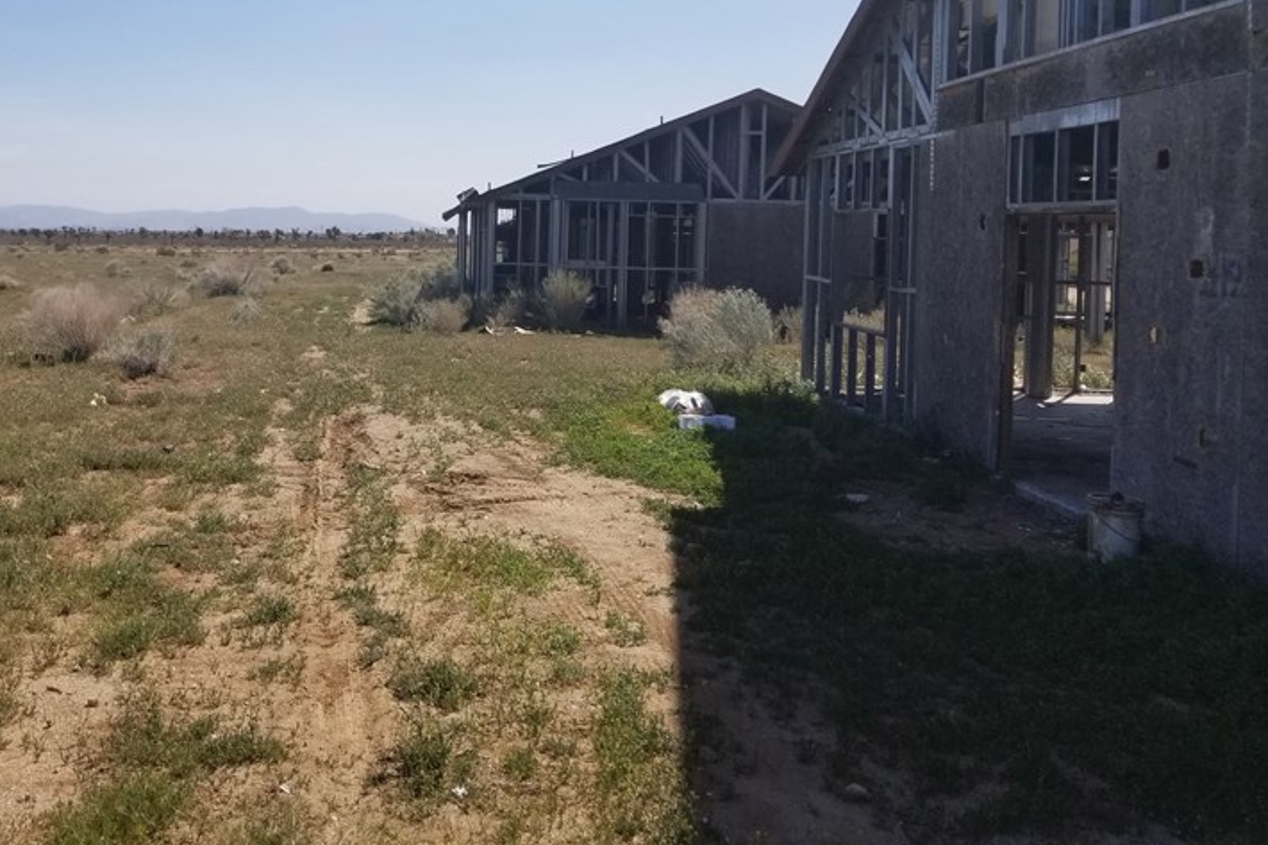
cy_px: 254
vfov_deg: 33.8
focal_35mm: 39
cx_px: 445
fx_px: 1373
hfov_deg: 48.9
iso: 50
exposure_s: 1/4480
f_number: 1.7
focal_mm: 4.25
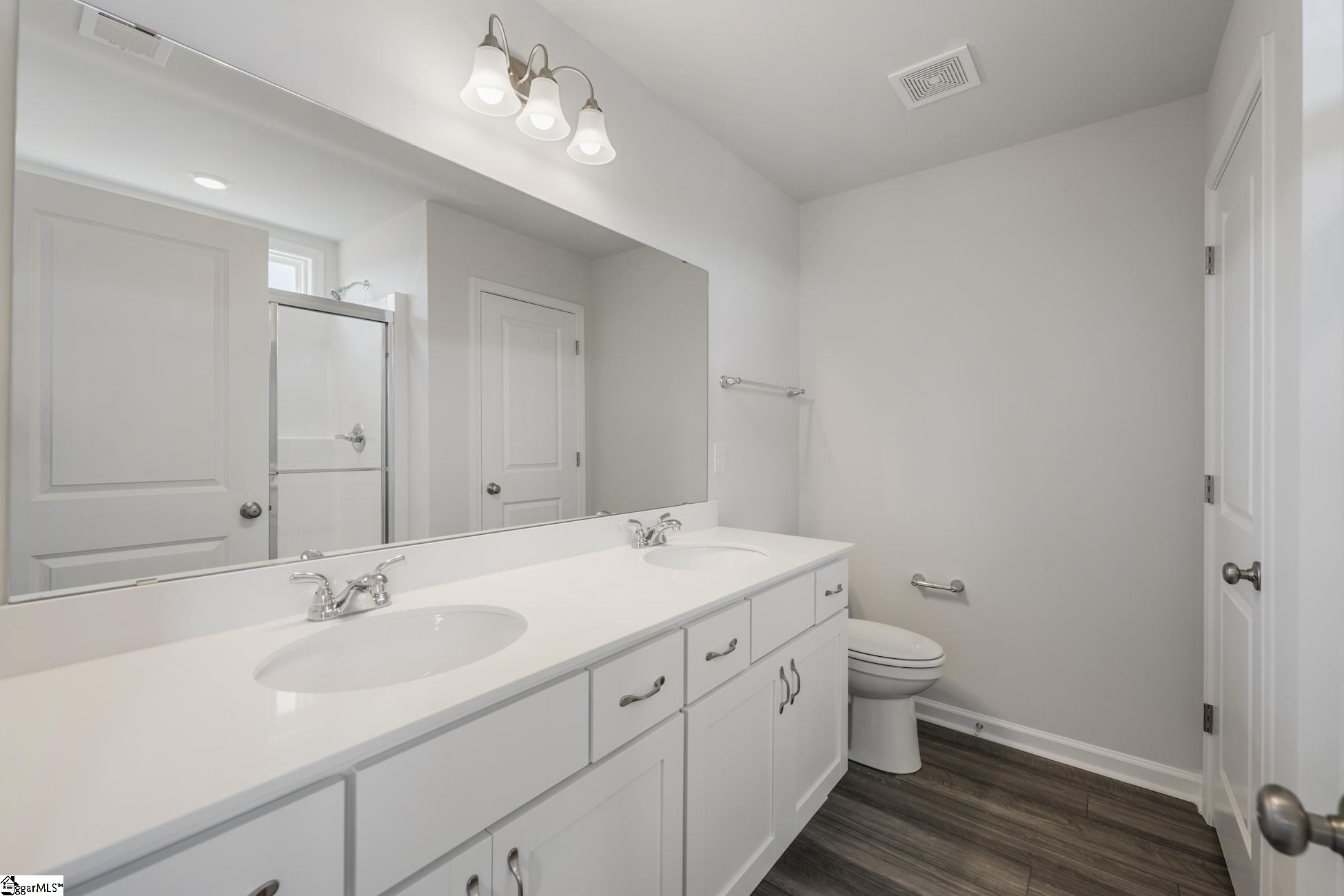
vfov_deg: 81.2
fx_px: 523
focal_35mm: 14
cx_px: 672
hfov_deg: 104.3
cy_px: 448
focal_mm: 14
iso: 400
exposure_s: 1/15
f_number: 5.6
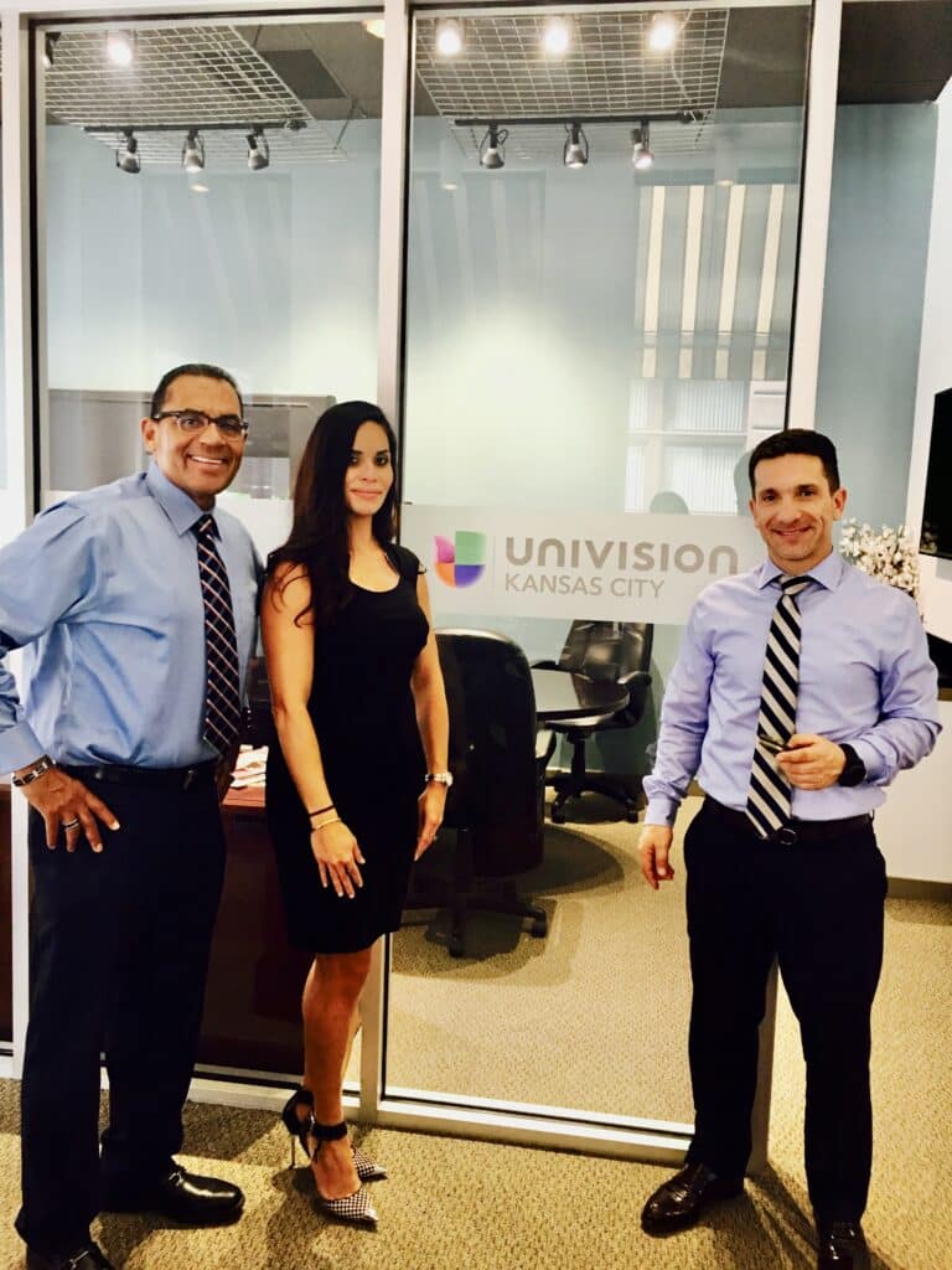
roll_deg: -1.9
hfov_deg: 48.2
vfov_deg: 61.7
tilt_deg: -5.9
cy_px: 635
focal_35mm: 29
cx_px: 476
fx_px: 1063
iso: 64
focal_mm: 4.15
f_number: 2.2
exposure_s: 1/15
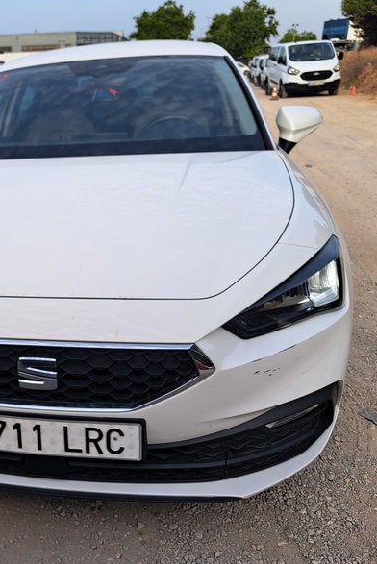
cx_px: 34
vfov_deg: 55.8
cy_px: 281
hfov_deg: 36.4
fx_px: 533
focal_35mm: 34
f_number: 1.8
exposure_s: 1/192
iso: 50
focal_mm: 5.23
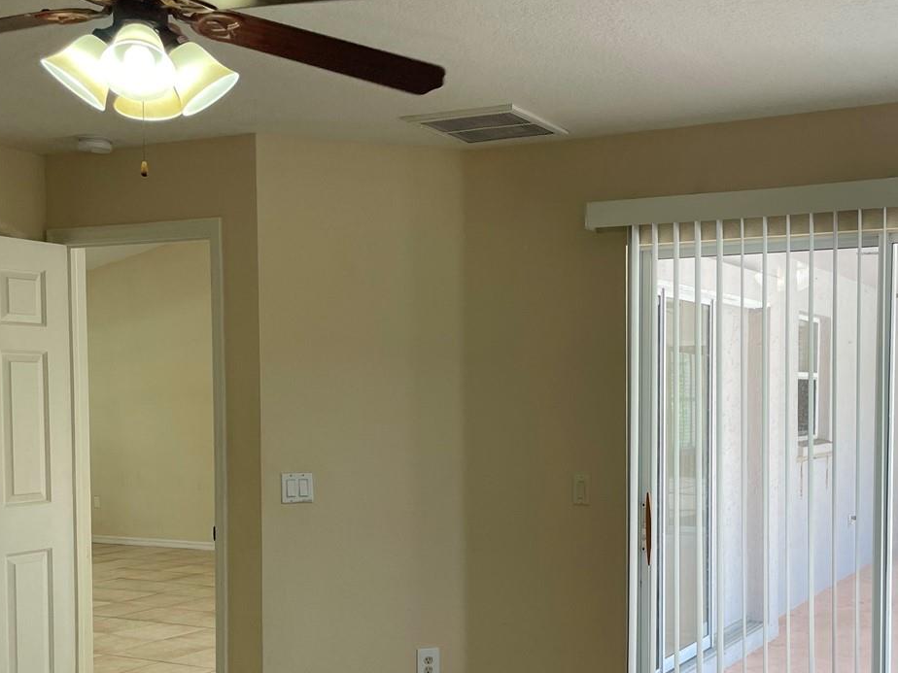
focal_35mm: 45
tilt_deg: -4.1
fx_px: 1167
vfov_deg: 31.9
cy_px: 448
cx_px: 576
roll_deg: +0.2
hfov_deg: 41.7
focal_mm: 4.2
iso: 50
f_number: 1.6
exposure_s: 1/120
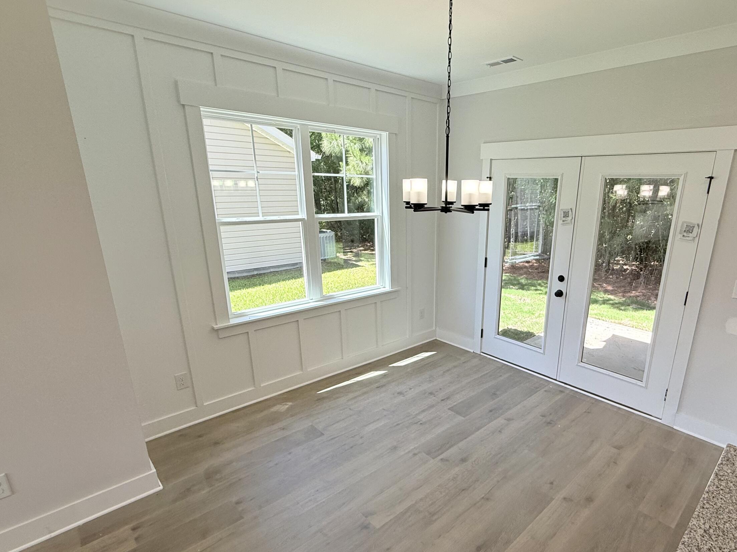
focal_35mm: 19
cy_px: 305
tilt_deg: -15.6
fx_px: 405
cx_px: 442
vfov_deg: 68.5
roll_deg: -1.4
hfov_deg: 83.6
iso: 64
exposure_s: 1/260
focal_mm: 2.22
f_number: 2.2
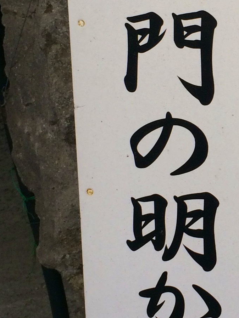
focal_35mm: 109
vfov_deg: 18.0
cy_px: 112
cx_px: 285
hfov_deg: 13.2
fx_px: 1003
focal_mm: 4.12
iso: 32
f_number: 2.2
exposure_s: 1/48
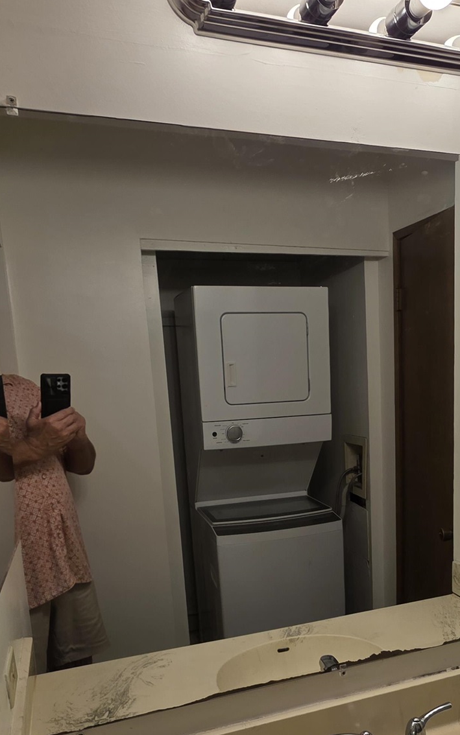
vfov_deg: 65.2
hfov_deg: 44.0
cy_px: 473
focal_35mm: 28
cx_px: 298
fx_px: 561
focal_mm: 2.2
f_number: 1.9
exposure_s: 1/120
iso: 20
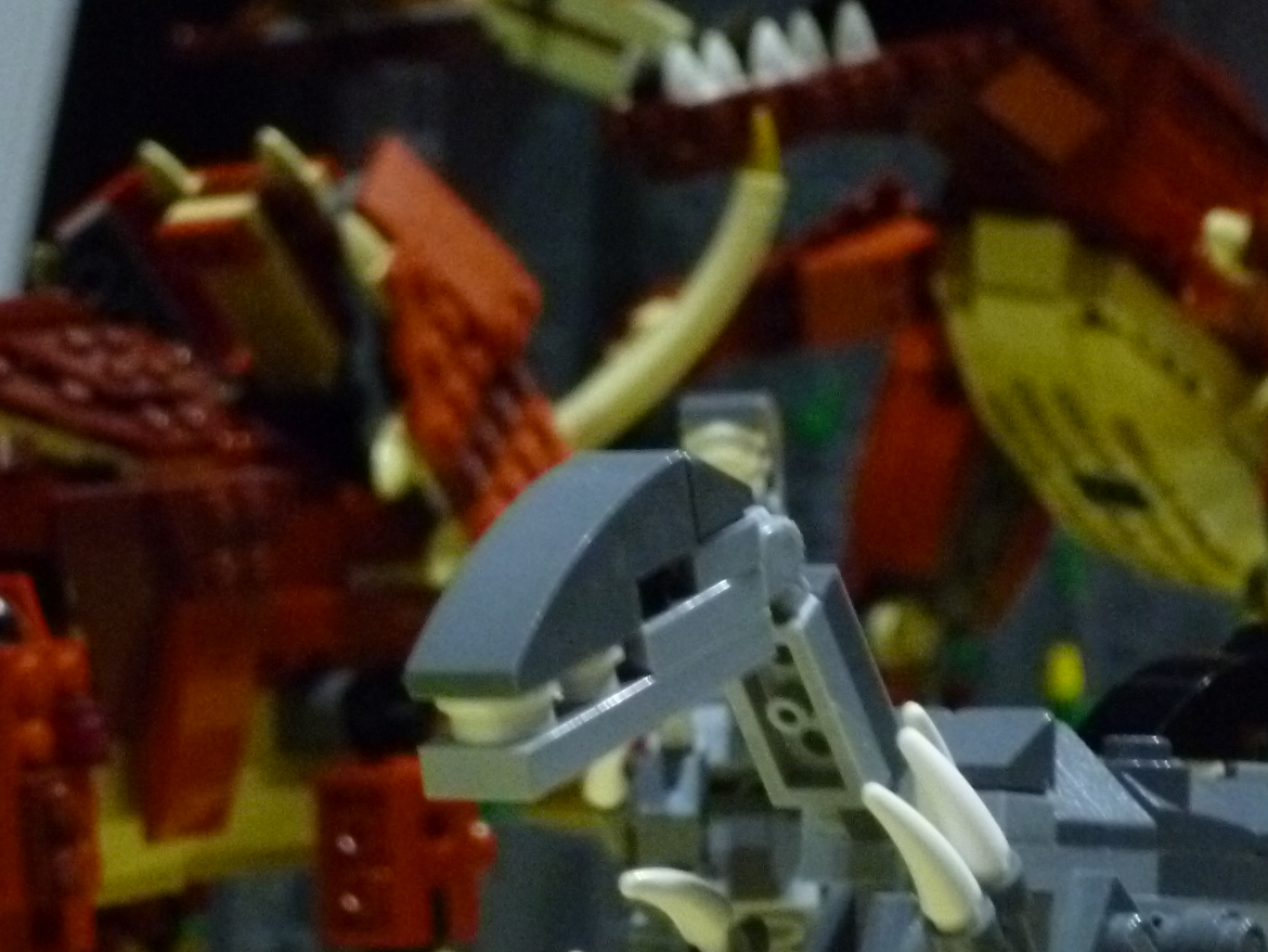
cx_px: 575
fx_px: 6412
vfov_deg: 8.5
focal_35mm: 175
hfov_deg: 11.3
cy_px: 574
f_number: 4.9
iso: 640
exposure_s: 1/8
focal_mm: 14.2
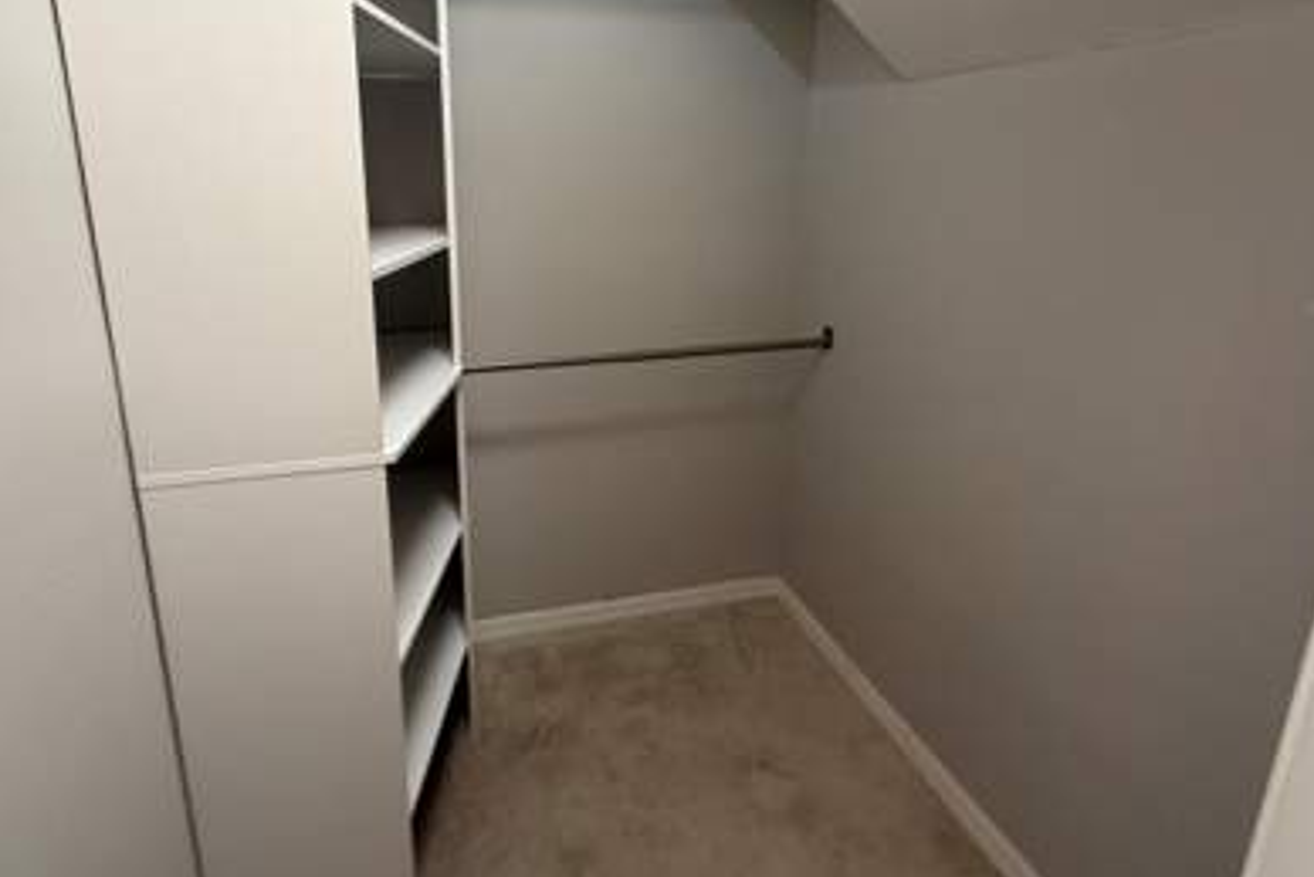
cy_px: 308
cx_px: 589
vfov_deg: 66.0
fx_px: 657
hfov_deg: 89.7
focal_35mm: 18
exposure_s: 1/30
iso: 160
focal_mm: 2.22
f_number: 2.2
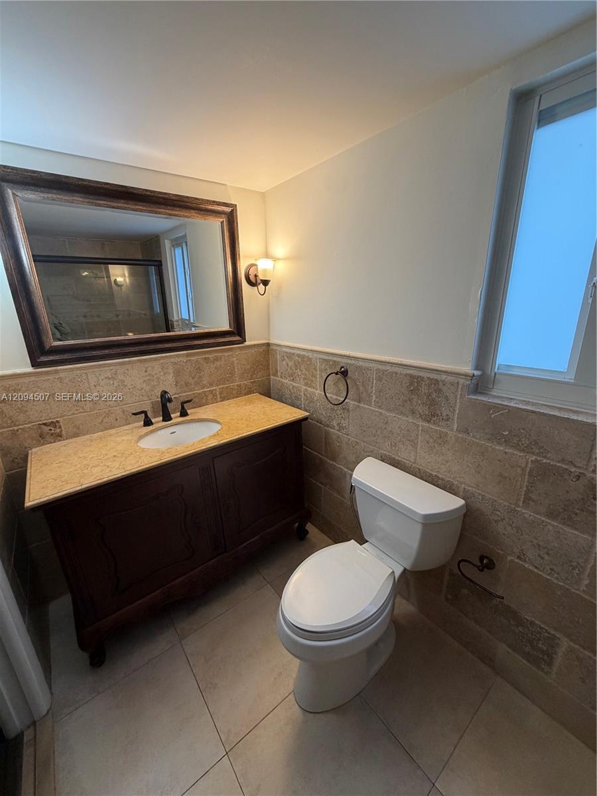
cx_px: 298
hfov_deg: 85.7
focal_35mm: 14
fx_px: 322
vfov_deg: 102.1
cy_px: 398
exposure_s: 1/120
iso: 250
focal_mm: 2.22
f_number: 2.2
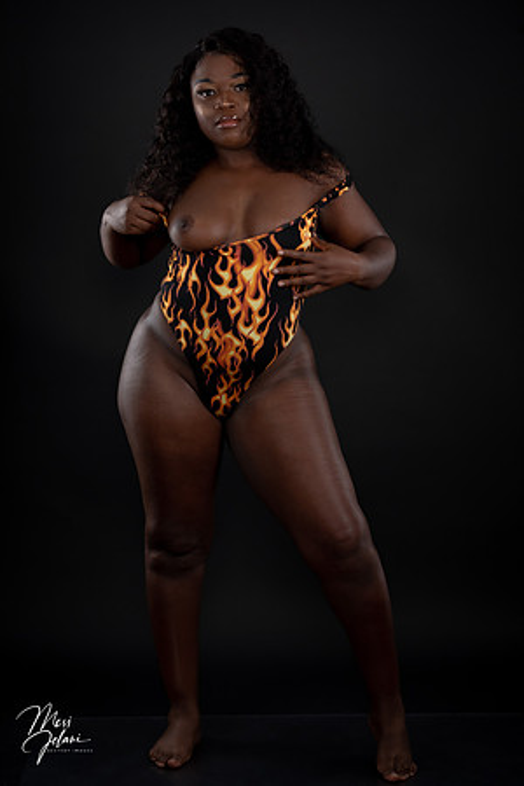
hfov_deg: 14.4
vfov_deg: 21.5
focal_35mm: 95
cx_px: 262
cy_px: 393
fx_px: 2074
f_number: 2.8
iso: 100
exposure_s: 1/1000
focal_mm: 95
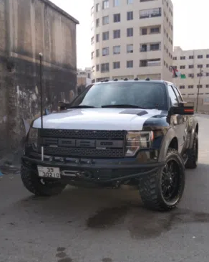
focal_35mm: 46
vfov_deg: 40.3
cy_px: 138
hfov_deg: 32.7
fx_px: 356
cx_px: 105
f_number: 2.2
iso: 50
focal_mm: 5.21
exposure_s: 1/357
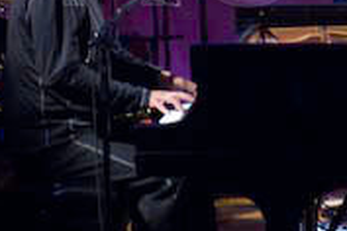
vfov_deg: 7.2
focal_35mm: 190
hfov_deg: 10.8
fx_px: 1831
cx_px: 239
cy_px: -18
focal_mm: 56
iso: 800
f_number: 2.8
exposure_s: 1/60
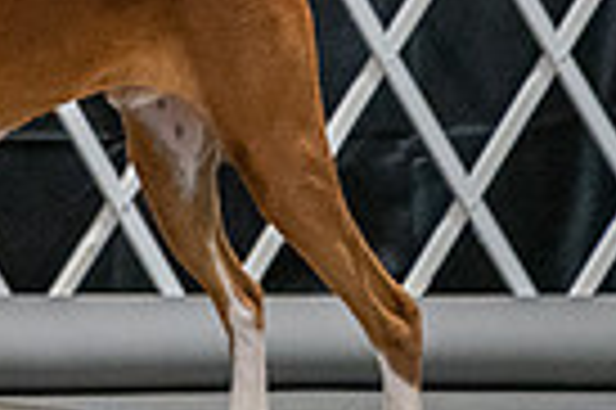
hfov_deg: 2.1
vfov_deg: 1.4
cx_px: -88
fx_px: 16834
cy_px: -396
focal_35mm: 985
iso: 6400
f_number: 3.5
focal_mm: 200
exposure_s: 1/250
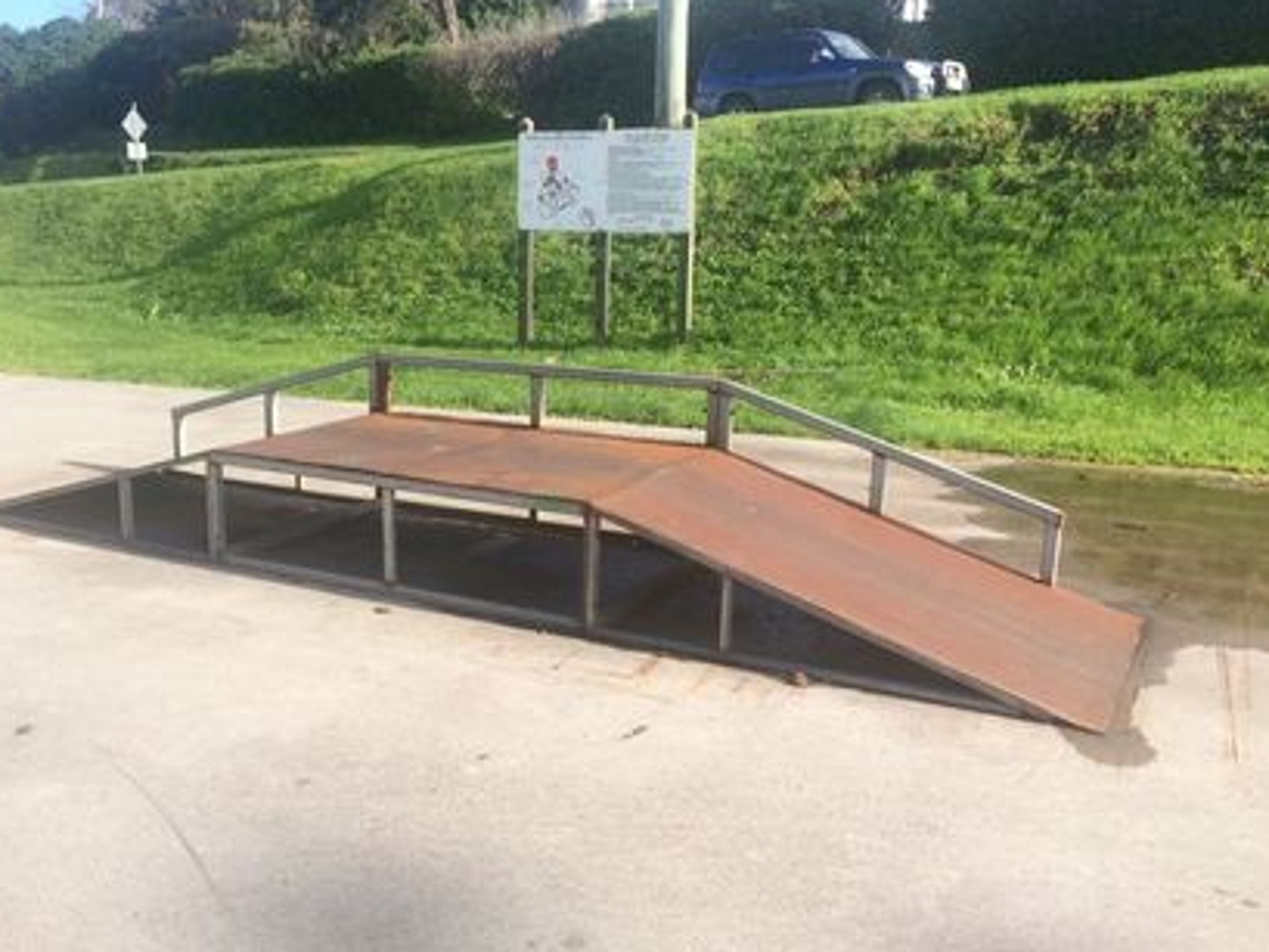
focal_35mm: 34
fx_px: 1247
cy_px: 527
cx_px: 558
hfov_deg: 53.8
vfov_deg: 41.8
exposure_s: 1/1026
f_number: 2.2
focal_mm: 4.15
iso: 32
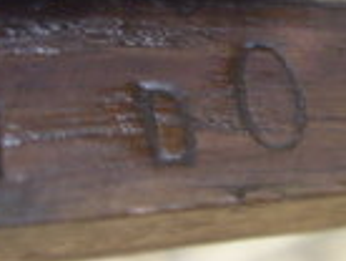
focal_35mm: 110
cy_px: 43
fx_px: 1101
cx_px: 306
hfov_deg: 17.6
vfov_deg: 13.4
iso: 100
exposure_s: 1/2.5
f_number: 2.8
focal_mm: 7.8
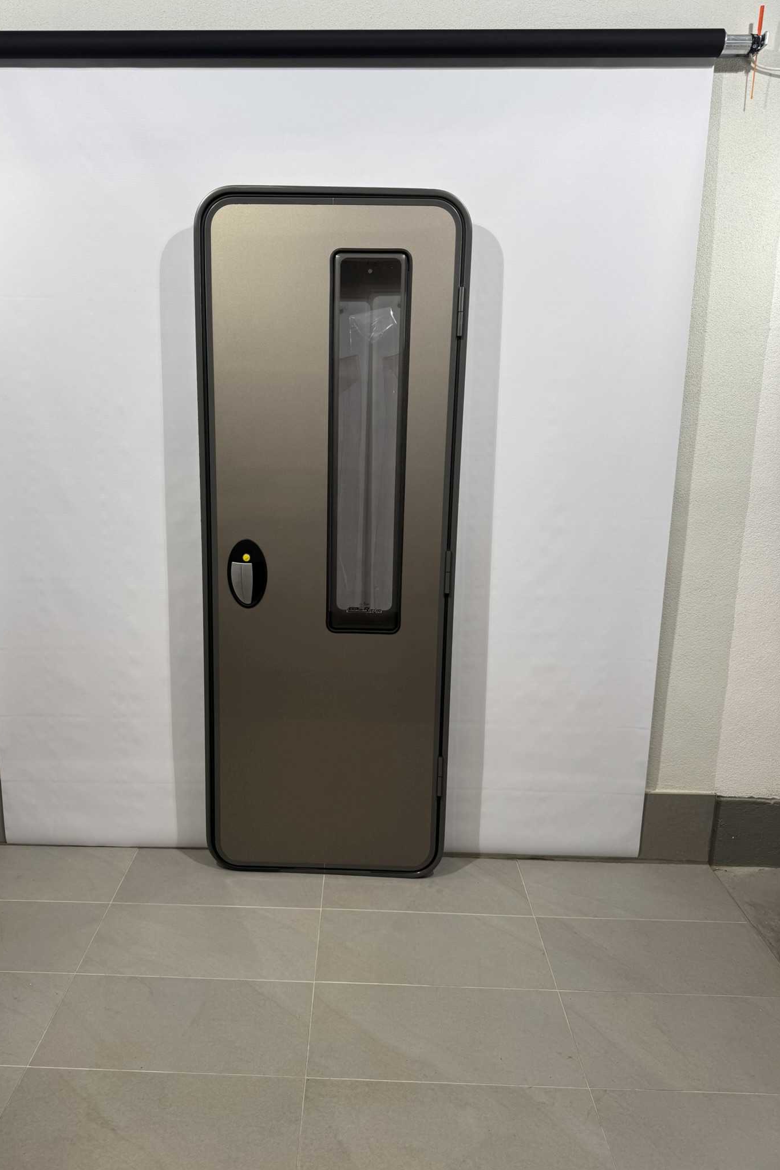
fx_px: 813
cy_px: 585
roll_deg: -0.8
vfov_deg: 71.5
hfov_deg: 51.2
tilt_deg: -12.8
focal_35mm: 25
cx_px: 342
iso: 64
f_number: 1.78
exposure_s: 1/189
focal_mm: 6.76
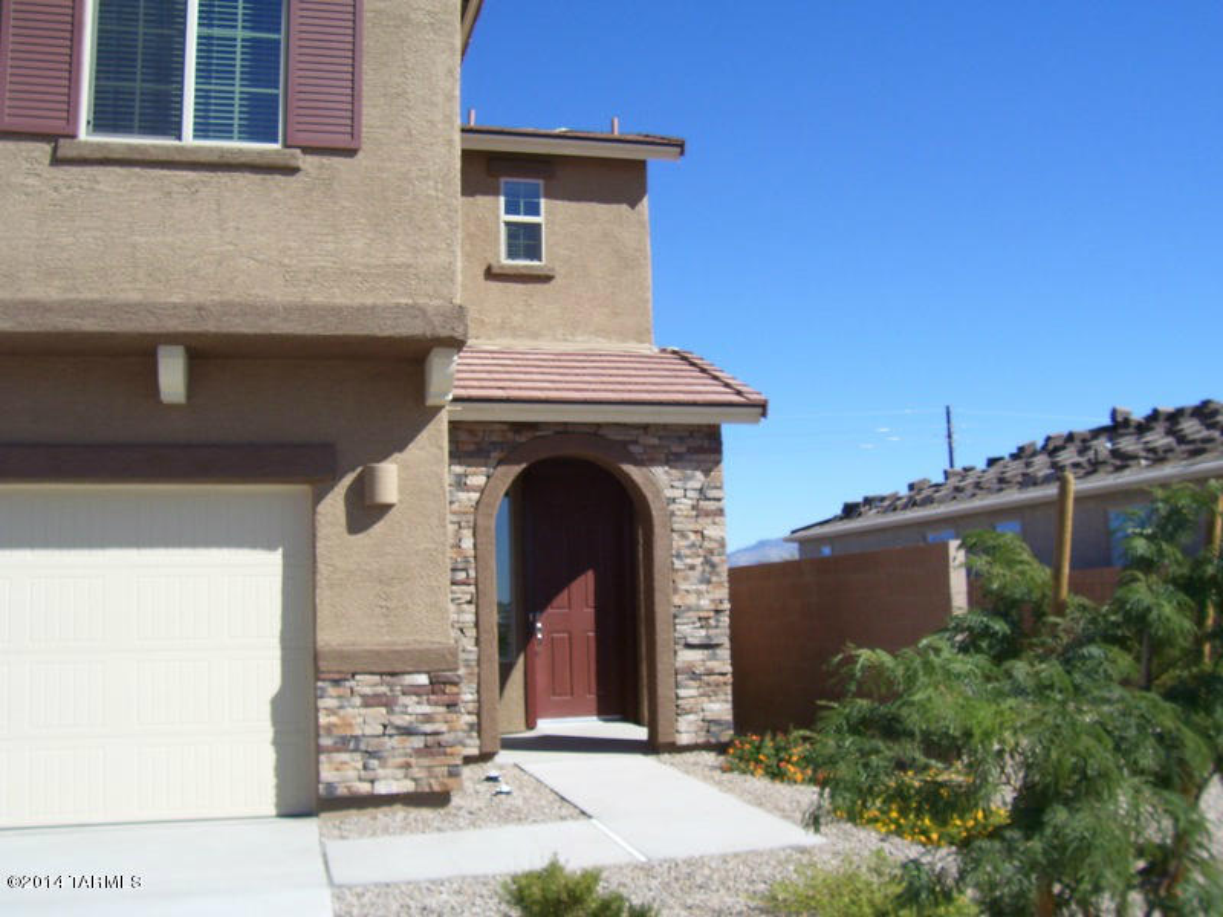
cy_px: 458
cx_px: 612
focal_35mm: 34
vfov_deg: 41.8
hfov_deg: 54.0
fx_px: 1201
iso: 80
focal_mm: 5.6
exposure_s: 1/500
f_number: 4.8
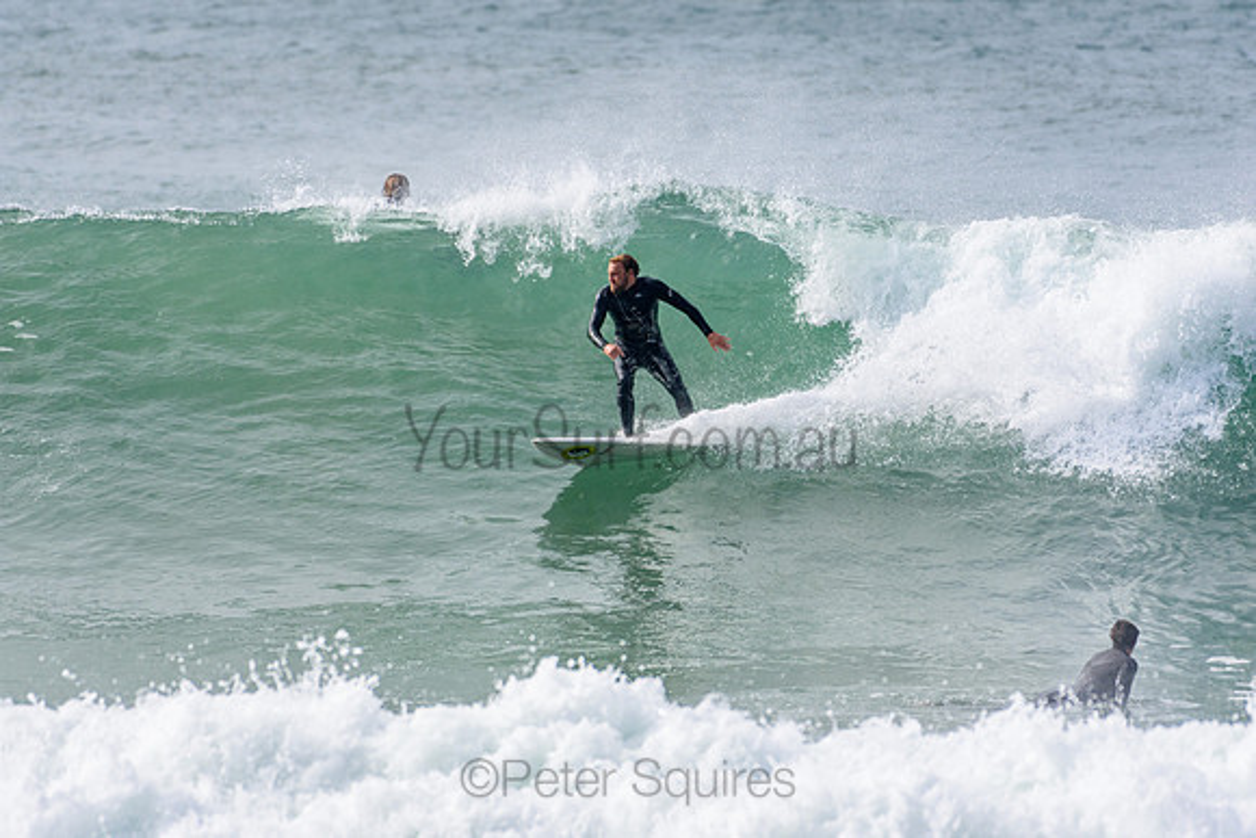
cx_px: 628
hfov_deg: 2.7
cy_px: 419
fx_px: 26172
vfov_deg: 1.8
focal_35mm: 750
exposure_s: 1/2000
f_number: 5.6
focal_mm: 500
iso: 320
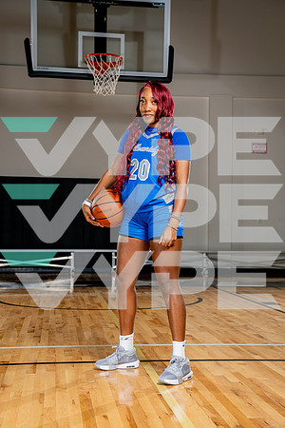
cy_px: 214
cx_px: 142
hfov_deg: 23.8
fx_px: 677
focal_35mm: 57
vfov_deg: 35.1
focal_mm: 57
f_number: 5.6
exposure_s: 1/250
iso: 200
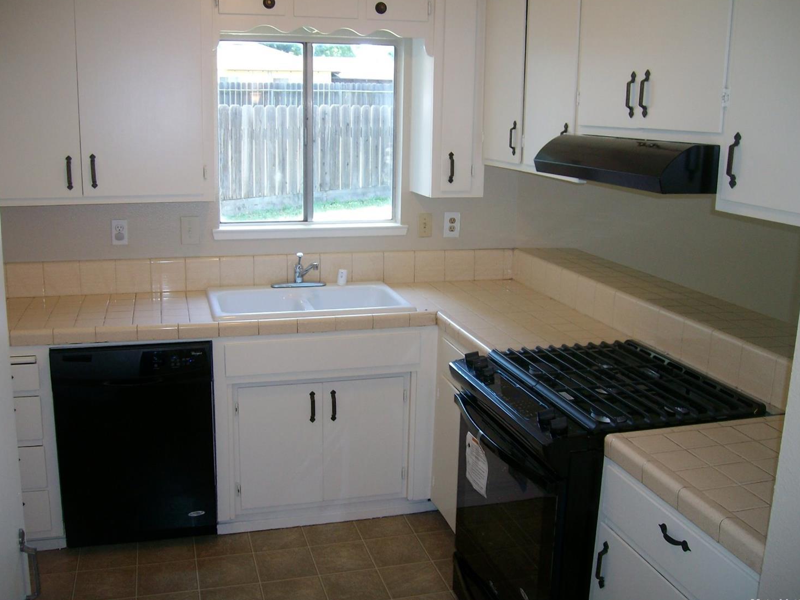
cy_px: 301
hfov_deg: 51.4
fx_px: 832
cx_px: 392
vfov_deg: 39.6
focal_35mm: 36
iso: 80
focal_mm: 5.8
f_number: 2.8
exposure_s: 1/40.7
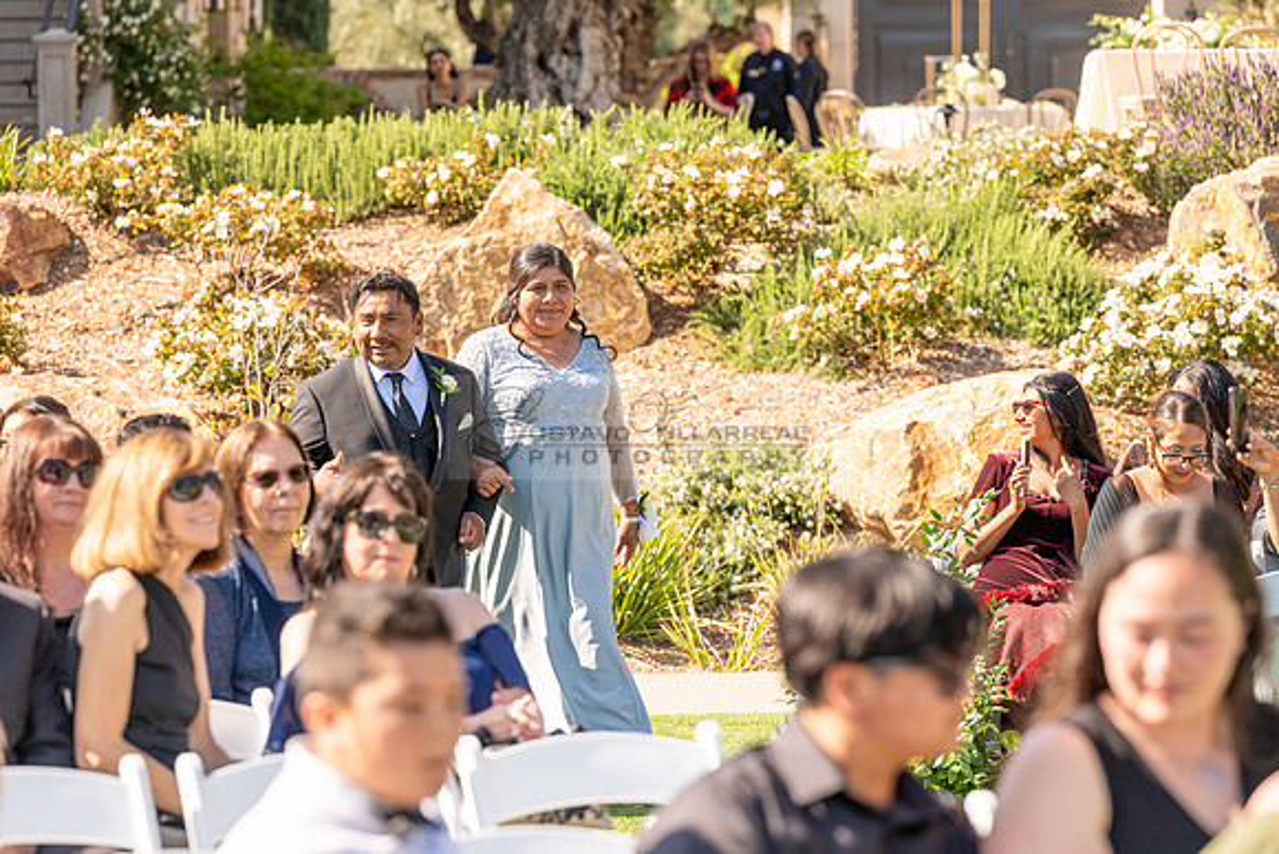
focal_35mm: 140
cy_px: 427
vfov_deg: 9.8
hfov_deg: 14.7
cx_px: 640
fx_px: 4975
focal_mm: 140
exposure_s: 1/1250
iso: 200
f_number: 4.5
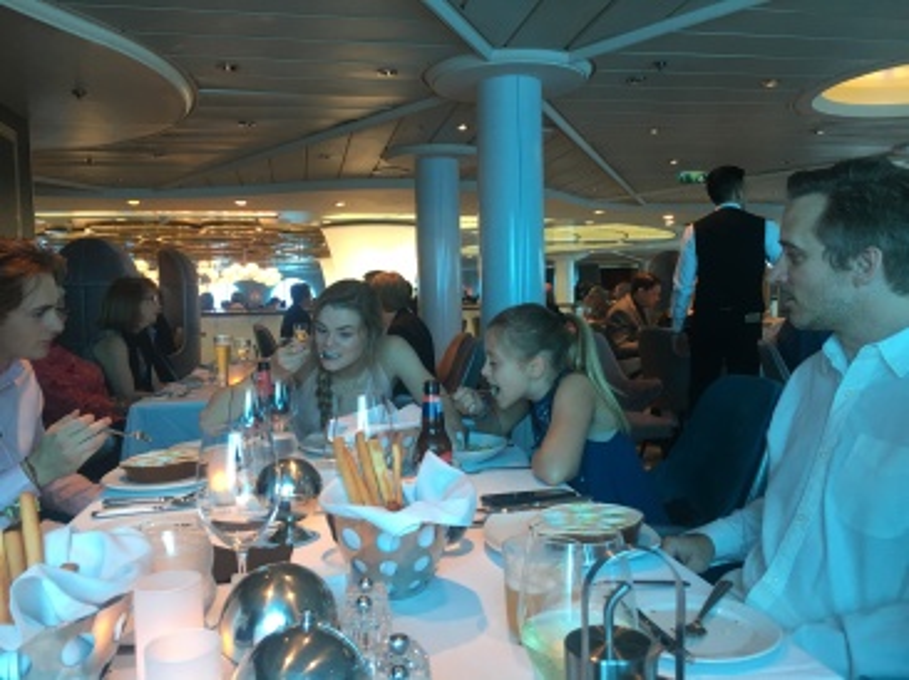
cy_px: 340
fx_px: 761
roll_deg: +1.9
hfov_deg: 61.7
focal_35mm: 29
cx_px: 454
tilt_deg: -2.4
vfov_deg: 48.2
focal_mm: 4.15
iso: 80
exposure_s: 1/30
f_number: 2.2
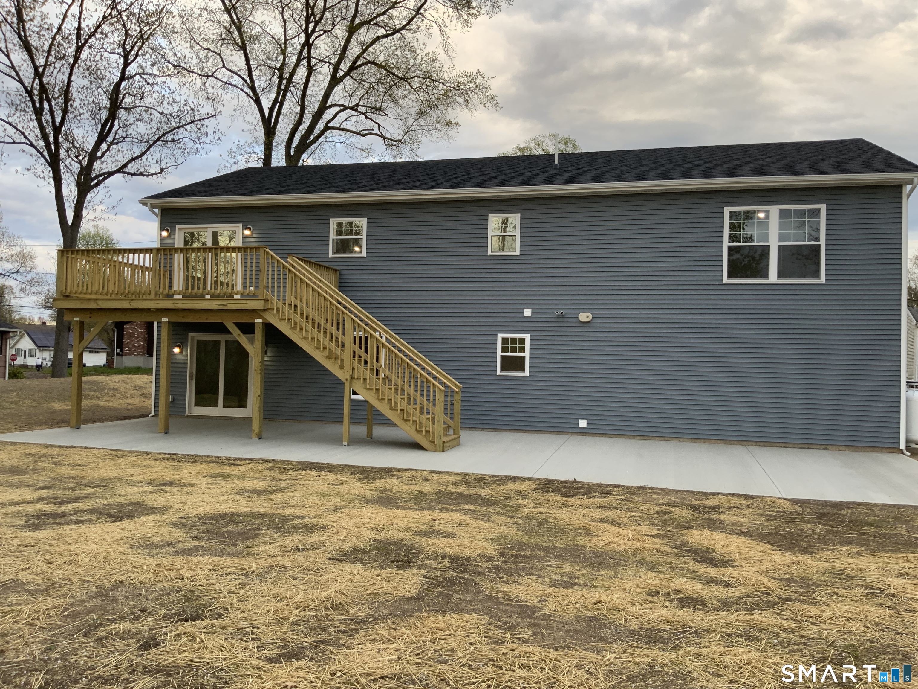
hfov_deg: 61.7
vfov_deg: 48.2
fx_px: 769
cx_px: 459
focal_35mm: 29
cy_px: 344
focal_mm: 3
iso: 32
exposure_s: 1/122
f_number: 1.8
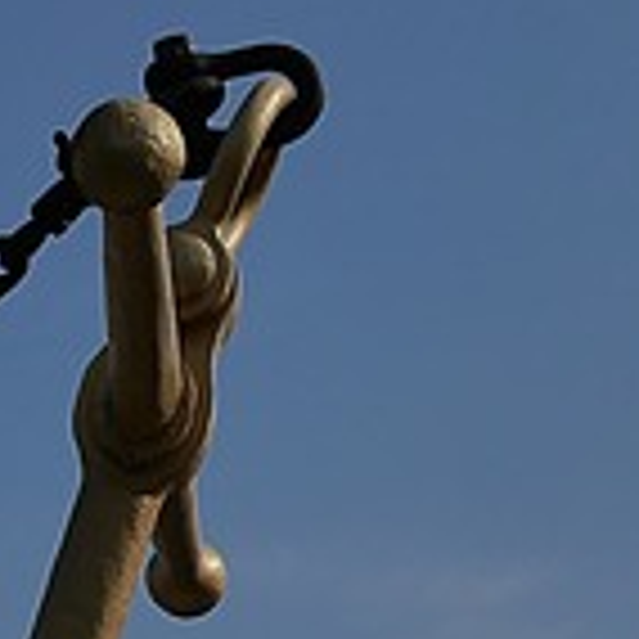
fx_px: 3362
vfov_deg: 10.5
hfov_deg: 10.6
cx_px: -198
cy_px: 974
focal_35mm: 161
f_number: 9
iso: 125
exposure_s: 1/1300
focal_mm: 18
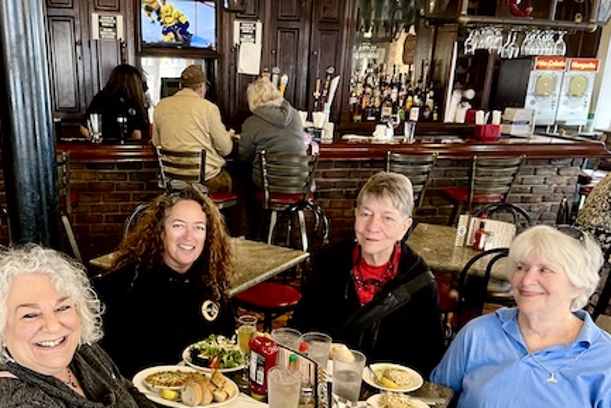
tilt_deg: -22.8
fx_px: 611
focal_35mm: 36
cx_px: 240
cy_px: 312
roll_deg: -0.8
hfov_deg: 52.7
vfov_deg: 36.0
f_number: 1.6
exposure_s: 1/60
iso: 400
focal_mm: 5.1
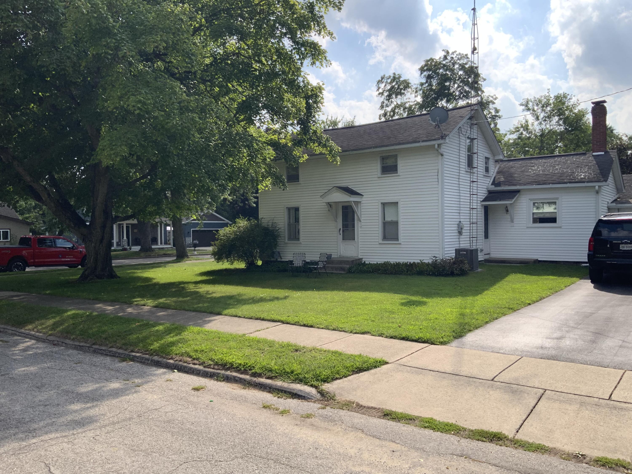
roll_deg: +0.0
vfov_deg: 48.2
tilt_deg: -0.6
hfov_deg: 61.7
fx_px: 529
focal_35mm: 29
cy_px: 237
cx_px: 316
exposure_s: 1/1221
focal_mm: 3
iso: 16
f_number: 1.8
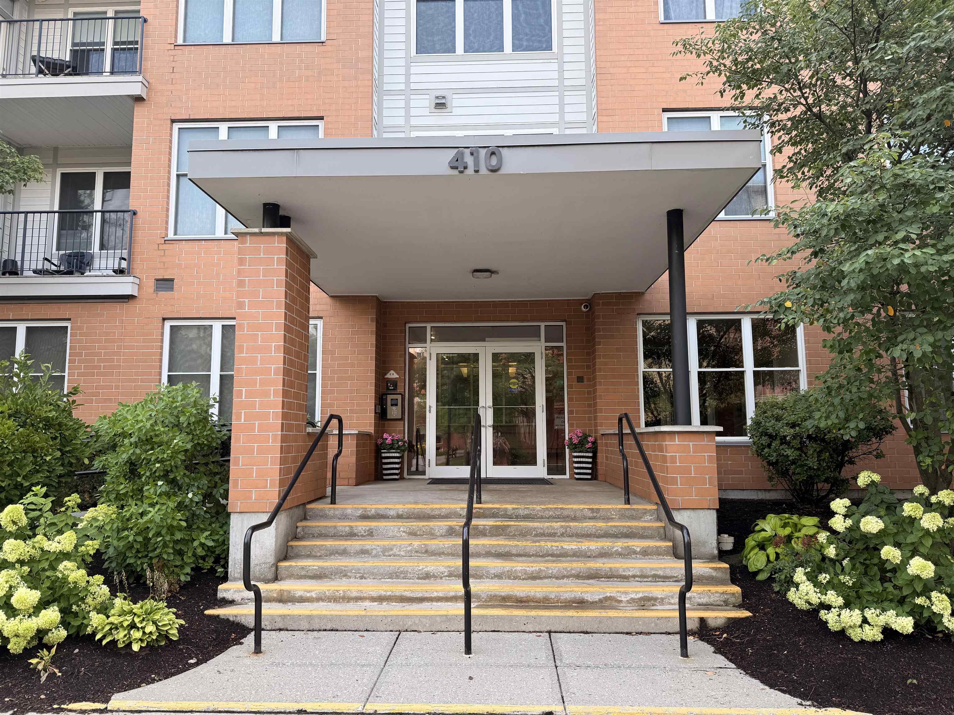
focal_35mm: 24
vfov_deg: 56.8
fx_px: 661
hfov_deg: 71.6
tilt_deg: +7.4
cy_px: 358
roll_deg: -0.8
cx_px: 477
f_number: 1.78
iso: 80
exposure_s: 1/355
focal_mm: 6.76
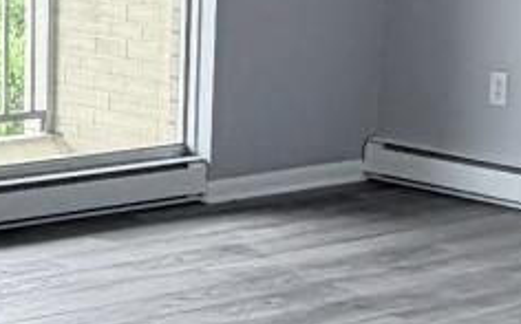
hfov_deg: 16.3
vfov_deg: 10.3
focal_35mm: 126
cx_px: 2
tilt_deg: -12.2
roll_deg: -0.9
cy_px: 251
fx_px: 1787
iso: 50
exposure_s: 1/121
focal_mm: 2.22
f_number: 2.2
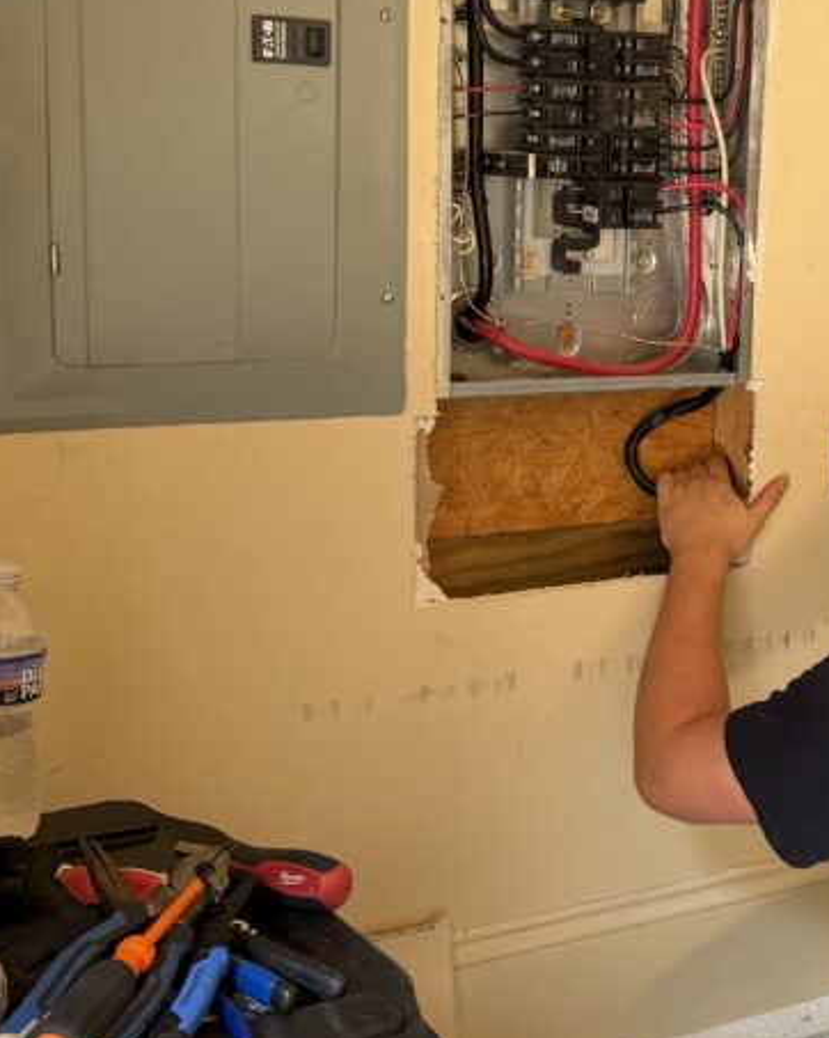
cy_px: 410
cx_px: 747
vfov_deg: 35.2
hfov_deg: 27.6
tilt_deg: -11.7
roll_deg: -4.0
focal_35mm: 53
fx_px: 1627
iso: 200
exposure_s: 1/121
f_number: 1.78
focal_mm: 6.76
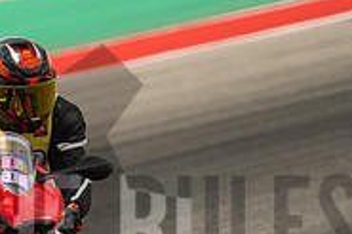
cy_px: 229
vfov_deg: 1.0
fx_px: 12866
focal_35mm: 1317
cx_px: -42
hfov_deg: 1.6
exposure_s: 1/2000
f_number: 2.8
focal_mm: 280
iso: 320
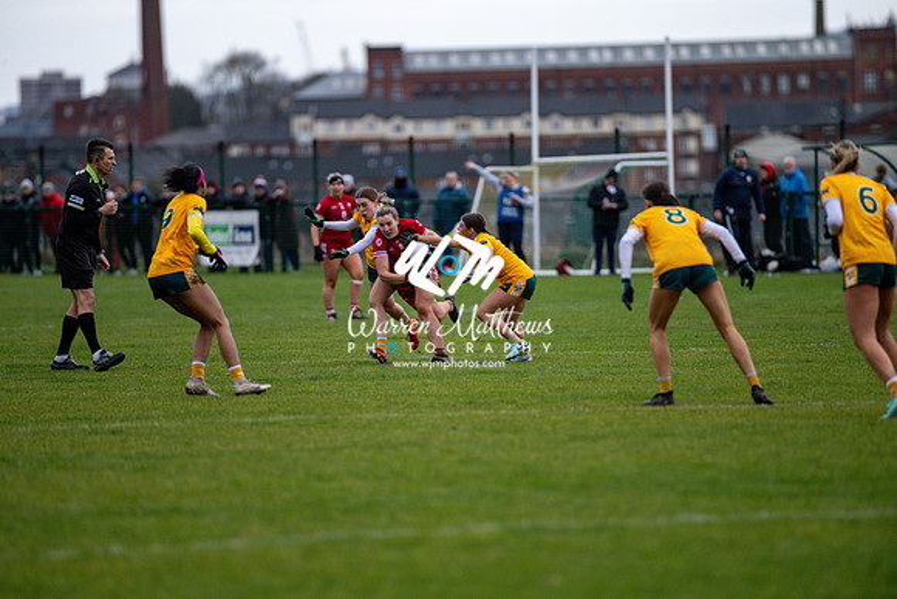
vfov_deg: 4.6
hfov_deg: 6.9
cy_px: 300
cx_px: 448
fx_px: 7476
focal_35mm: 300
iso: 2800
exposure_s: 1/1000
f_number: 2.8
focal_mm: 300
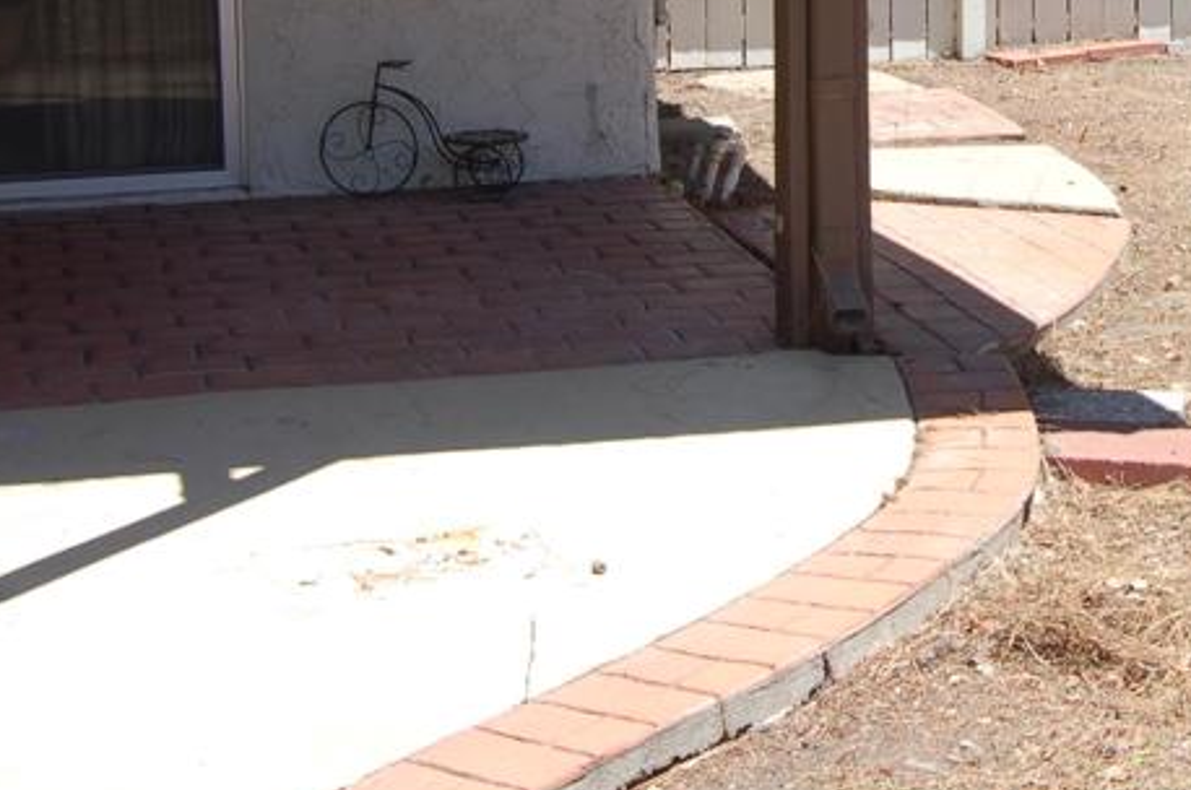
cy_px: -32
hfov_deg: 21.3
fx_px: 3105
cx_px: 1061
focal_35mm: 94
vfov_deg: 14.2
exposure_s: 1/320
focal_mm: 28
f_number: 9
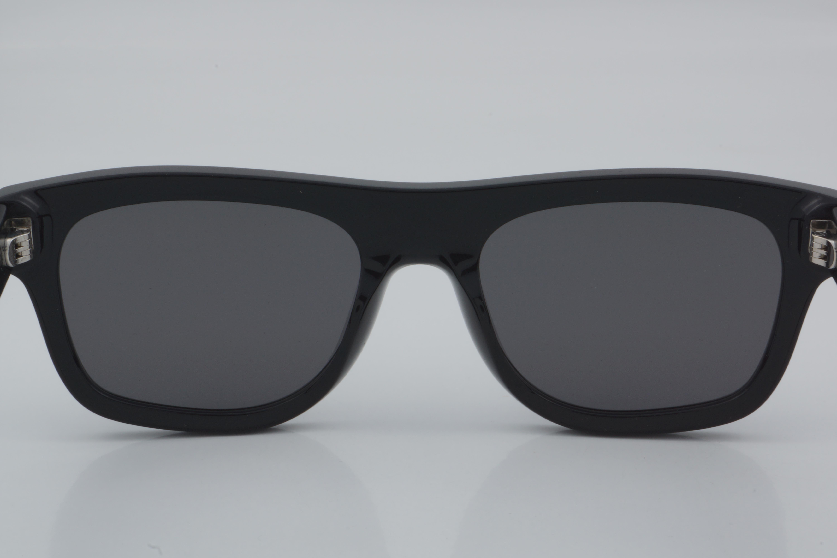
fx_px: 1918
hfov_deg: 24.6
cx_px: 418
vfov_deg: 16.6
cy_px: 279
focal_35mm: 82
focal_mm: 55
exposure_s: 1/4
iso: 100
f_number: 32
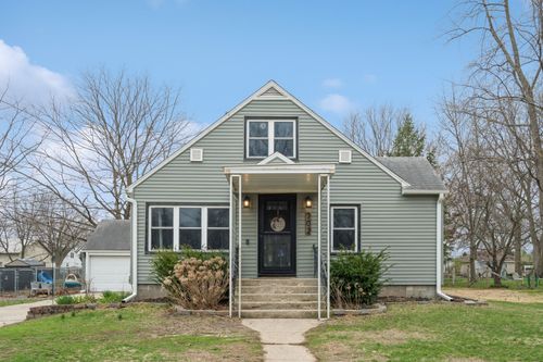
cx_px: 272
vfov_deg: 44.9
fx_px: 437
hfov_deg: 63.7
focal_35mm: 29
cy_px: 181
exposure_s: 1/500
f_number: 9
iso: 400
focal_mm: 29
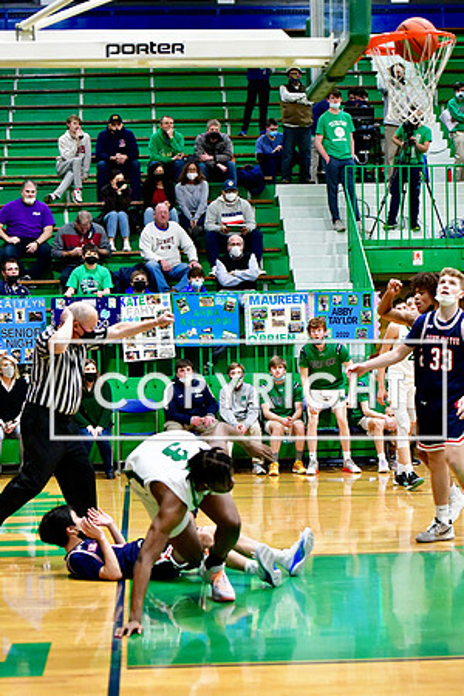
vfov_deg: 26.0
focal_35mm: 78
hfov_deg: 17.5
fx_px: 1508
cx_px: 232
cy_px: 348
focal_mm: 78
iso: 16000
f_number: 2.8
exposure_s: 1/1000
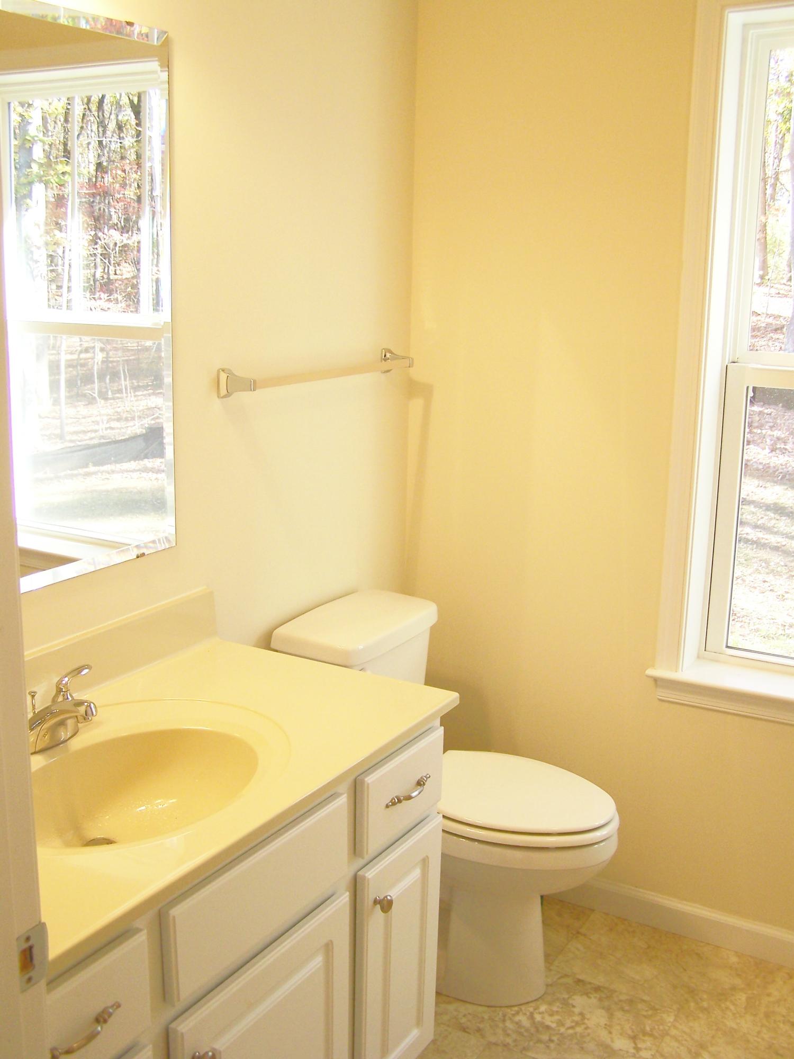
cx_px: 397
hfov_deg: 37.7
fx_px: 1162
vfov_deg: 49.0
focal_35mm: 38
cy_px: 530
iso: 64
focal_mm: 6.3
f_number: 2.8
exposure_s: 1/50
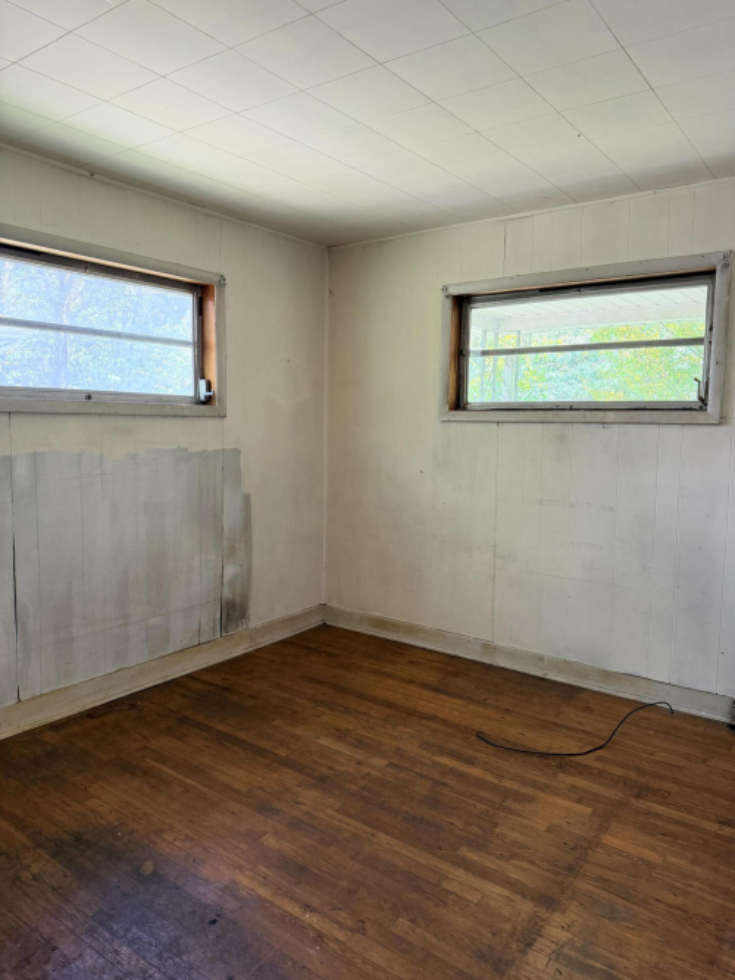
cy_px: 490
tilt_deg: -5.7
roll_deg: -1.5
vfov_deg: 71.6
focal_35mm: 24
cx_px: 368
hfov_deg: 56.8
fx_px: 680
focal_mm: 6.76
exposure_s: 1/121
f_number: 1.78
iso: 200
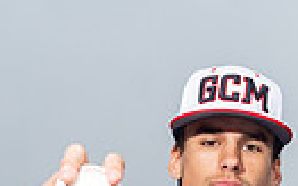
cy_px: 504
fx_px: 1308
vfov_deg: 7.4
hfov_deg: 13.0
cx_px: 216
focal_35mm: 161
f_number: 8
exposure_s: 1/125
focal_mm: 46
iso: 320
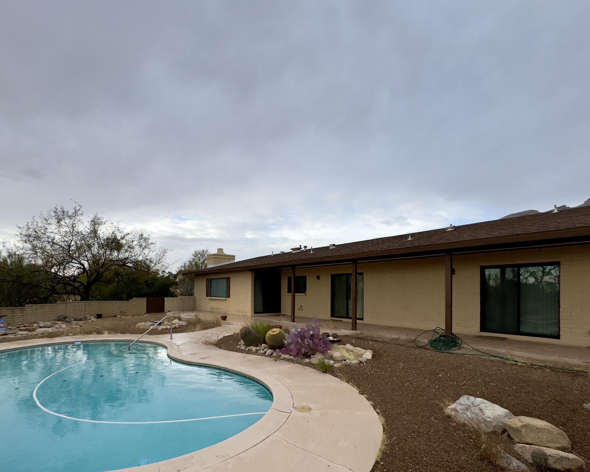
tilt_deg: -0.3
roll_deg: -0.5
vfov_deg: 72.7
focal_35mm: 18
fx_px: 314
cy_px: 290
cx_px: 266
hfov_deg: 86.1
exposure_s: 1/889
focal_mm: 2.22
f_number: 2.2
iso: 50
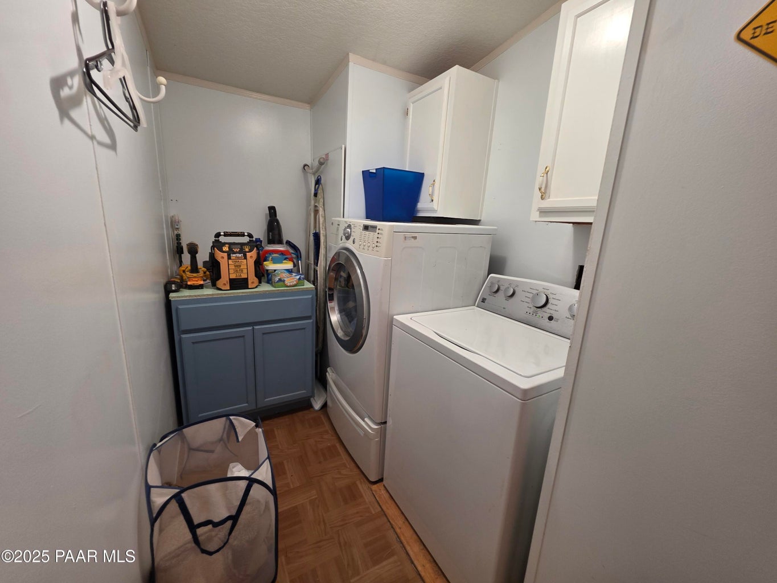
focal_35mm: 13
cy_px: 292
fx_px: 292
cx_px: 388
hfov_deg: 106.2
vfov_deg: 89.9
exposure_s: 1/28.6
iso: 80
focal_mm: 2.2
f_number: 1.9
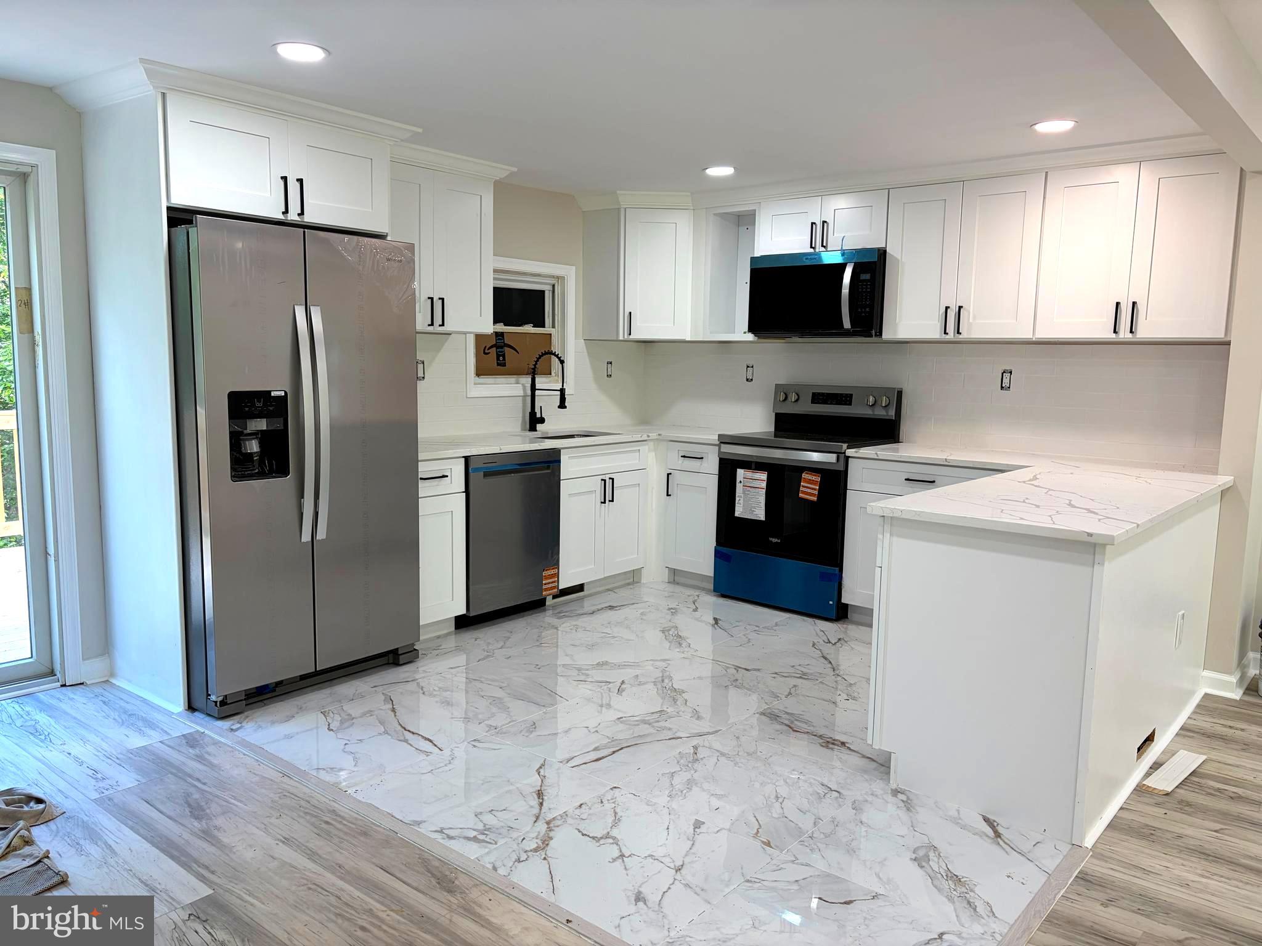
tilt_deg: -6.8
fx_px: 948
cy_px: 473
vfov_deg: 53.1
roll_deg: -1.8
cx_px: 631
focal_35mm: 26
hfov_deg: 67.3
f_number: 1.6
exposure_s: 1/120
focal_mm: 5.96
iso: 64
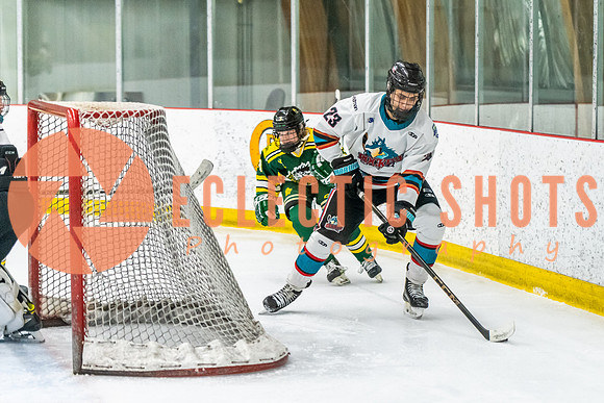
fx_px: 2376
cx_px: 419
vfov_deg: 9.7
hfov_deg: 14.5
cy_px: 219
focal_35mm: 142
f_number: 2.8
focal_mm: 100
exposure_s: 1/800
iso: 4000
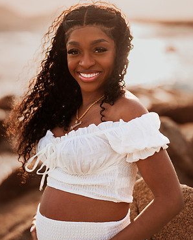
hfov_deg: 23.2
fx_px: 471
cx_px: 96
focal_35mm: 66
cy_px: 120
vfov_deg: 28.7
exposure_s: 1/8000
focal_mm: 58
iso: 125
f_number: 1.4
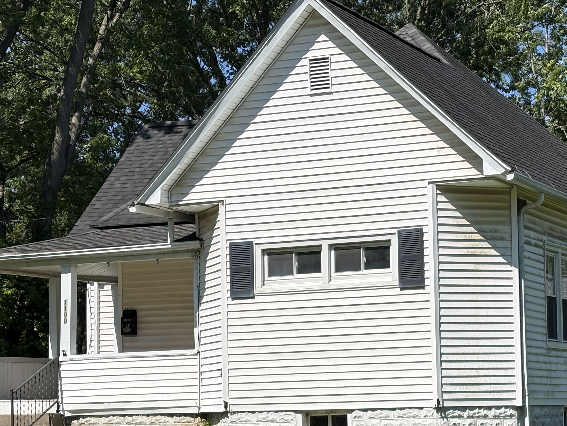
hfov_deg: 20.6
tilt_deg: +5.0
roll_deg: +1.3
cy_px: 292
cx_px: 363
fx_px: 1556
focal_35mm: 95
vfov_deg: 15.5
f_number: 1.6
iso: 32
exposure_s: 1/4630
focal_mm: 5.96
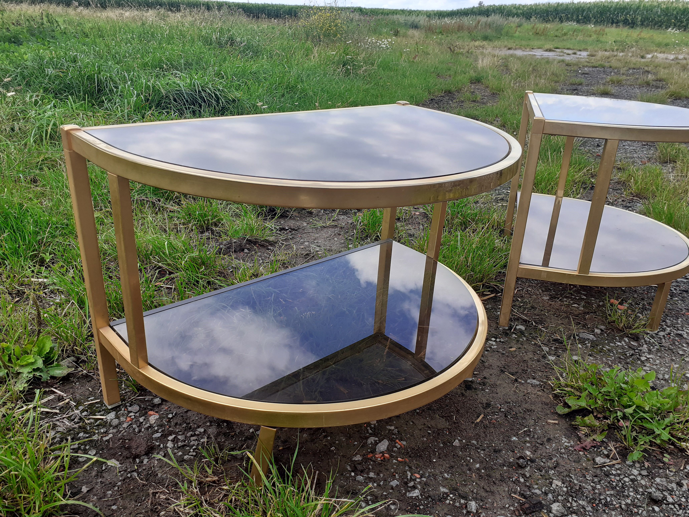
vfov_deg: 51.4
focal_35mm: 27
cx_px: 344
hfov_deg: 65.3
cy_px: 258
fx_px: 537
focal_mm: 3.6
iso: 40
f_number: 1.9
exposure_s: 1/512
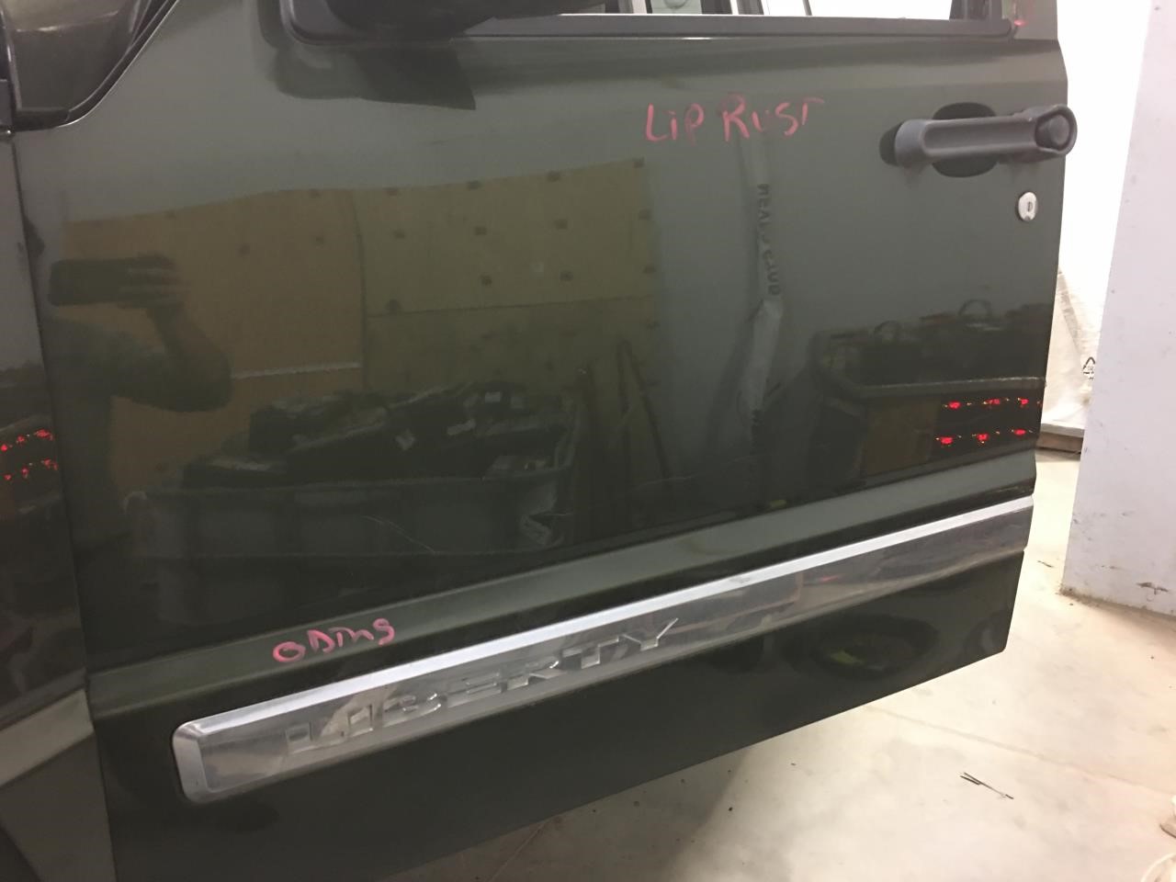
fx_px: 985
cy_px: 441
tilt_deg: -16.7
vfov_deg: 48.2
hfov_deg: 61.7
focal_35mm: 29
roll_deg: +0.5
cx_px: 588
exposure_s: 1/4
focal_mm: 4.15
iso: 50
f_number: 2.2
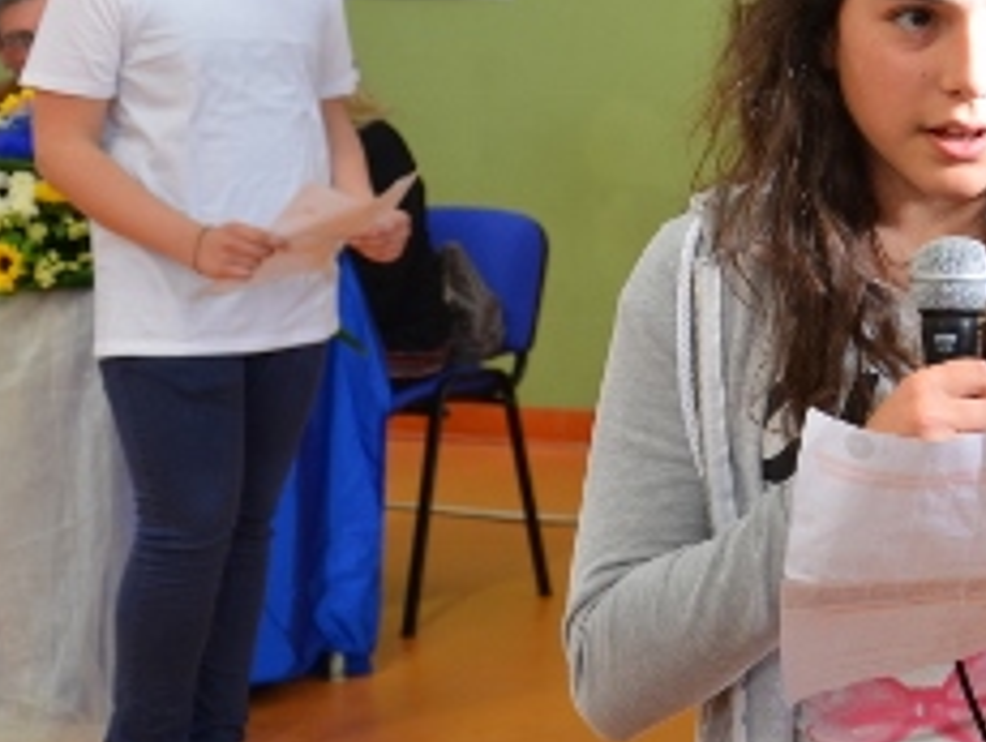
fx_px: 3422
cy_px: 64
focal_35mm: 120
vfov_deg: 12.3
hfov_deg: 15.7
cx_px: 1243
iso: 400
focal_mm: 30
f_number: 4.2
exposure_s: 1/20
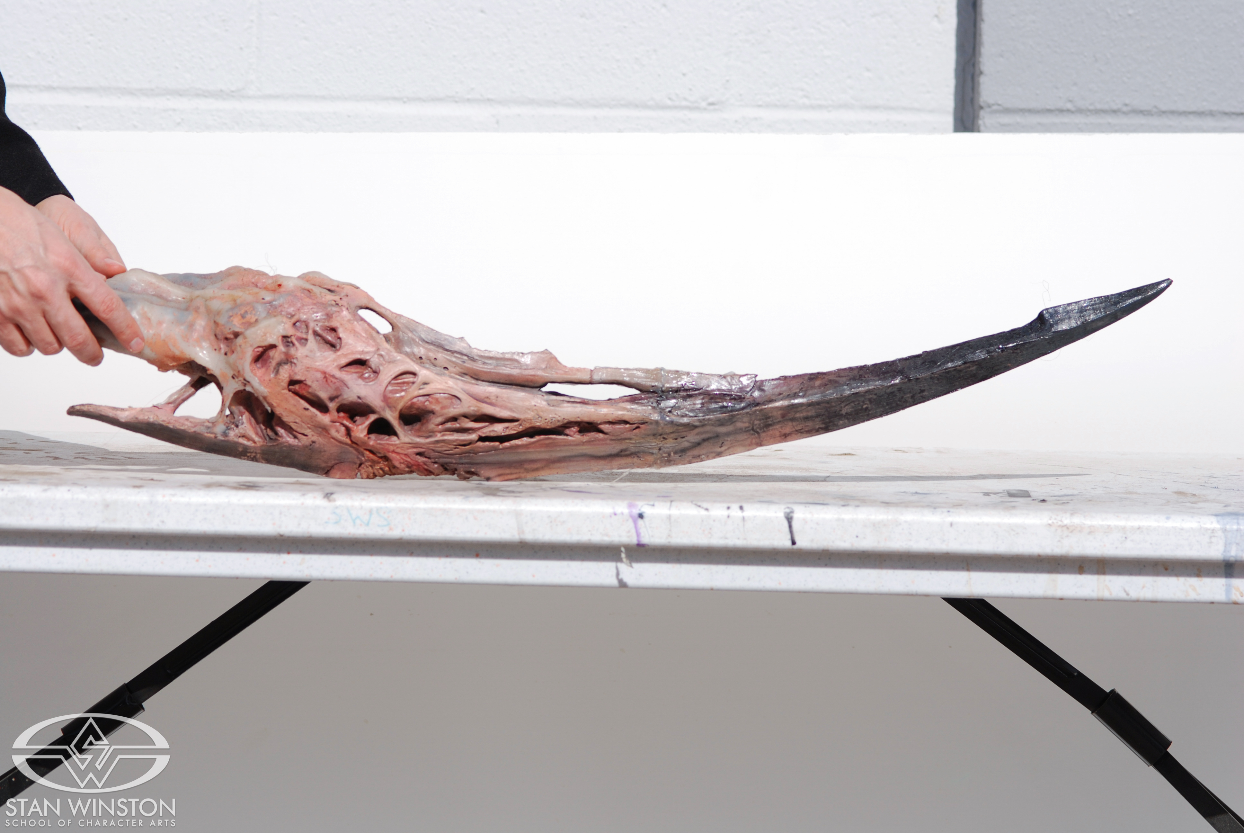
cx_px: 622
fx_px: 5449
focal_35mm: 158
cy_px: 416
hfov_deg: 13.0
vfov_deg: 8.7
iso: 100
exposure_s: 1/800
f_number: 7.1
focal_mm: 105
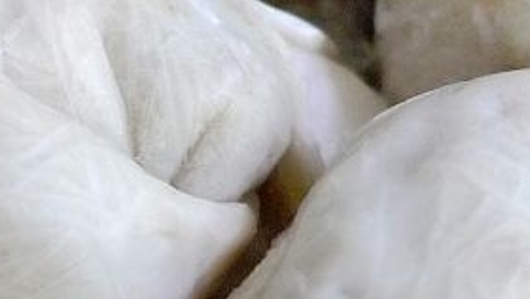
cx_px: 62
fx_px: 1772
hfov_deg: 16.8
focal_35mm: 126
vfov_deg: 9.6
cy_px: 91
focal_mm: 6.3
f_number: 2.2
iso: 200
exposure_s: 1/20
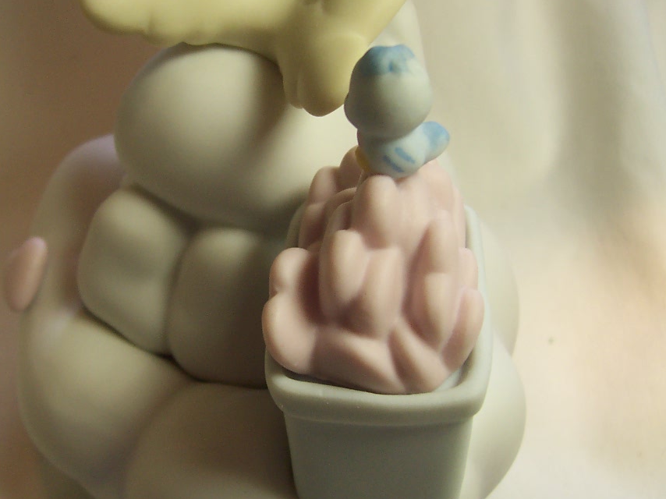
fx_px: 1000
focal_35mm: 52
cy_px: 236
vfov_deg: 28.0
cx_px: 267
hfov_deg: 36.7
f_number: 2.8
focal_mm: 5.6
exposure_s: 1/90
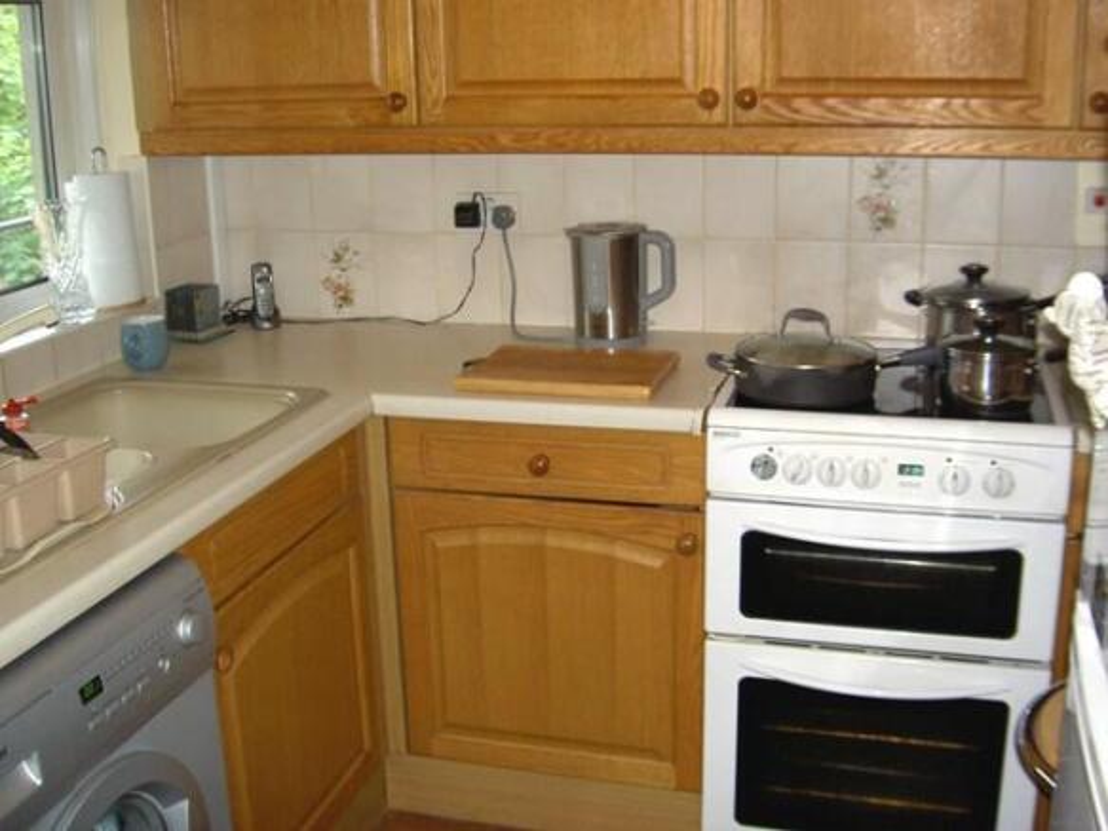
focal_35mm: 39
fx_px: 1248
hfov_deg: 47.9
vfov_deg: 36.8
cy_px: 416
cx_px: 554
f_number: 2.8
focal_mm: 8
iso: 200
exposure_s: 1/60
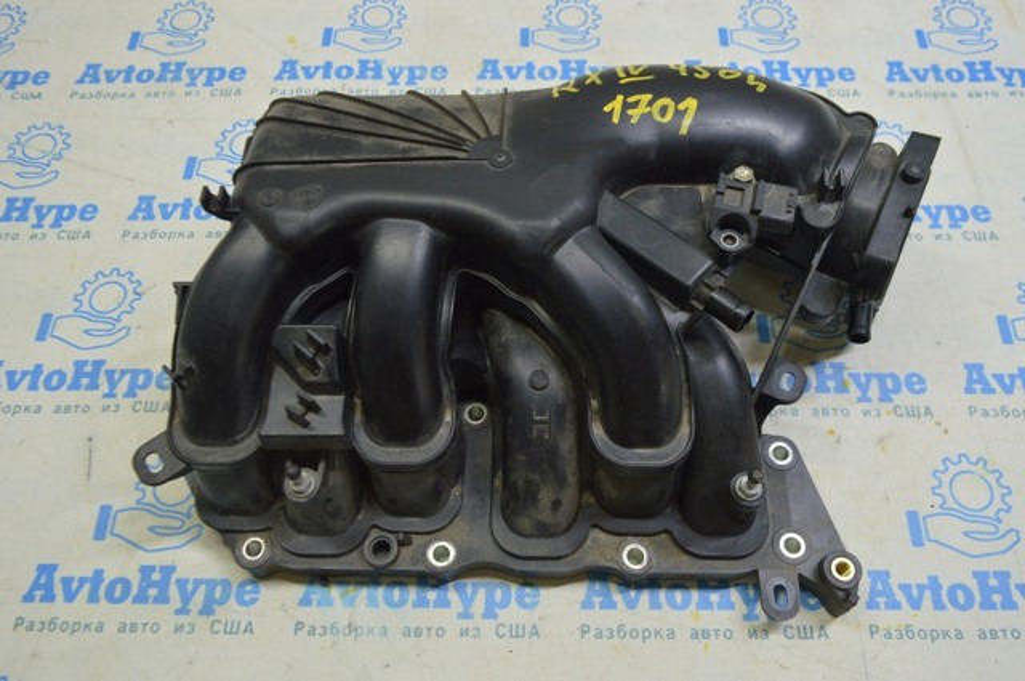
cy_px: 340
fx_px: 853
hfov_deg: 62.0
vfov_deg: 43.5
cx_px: 512
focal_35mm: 30
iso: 400
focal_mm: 20
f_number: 5.6
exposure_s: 1/25
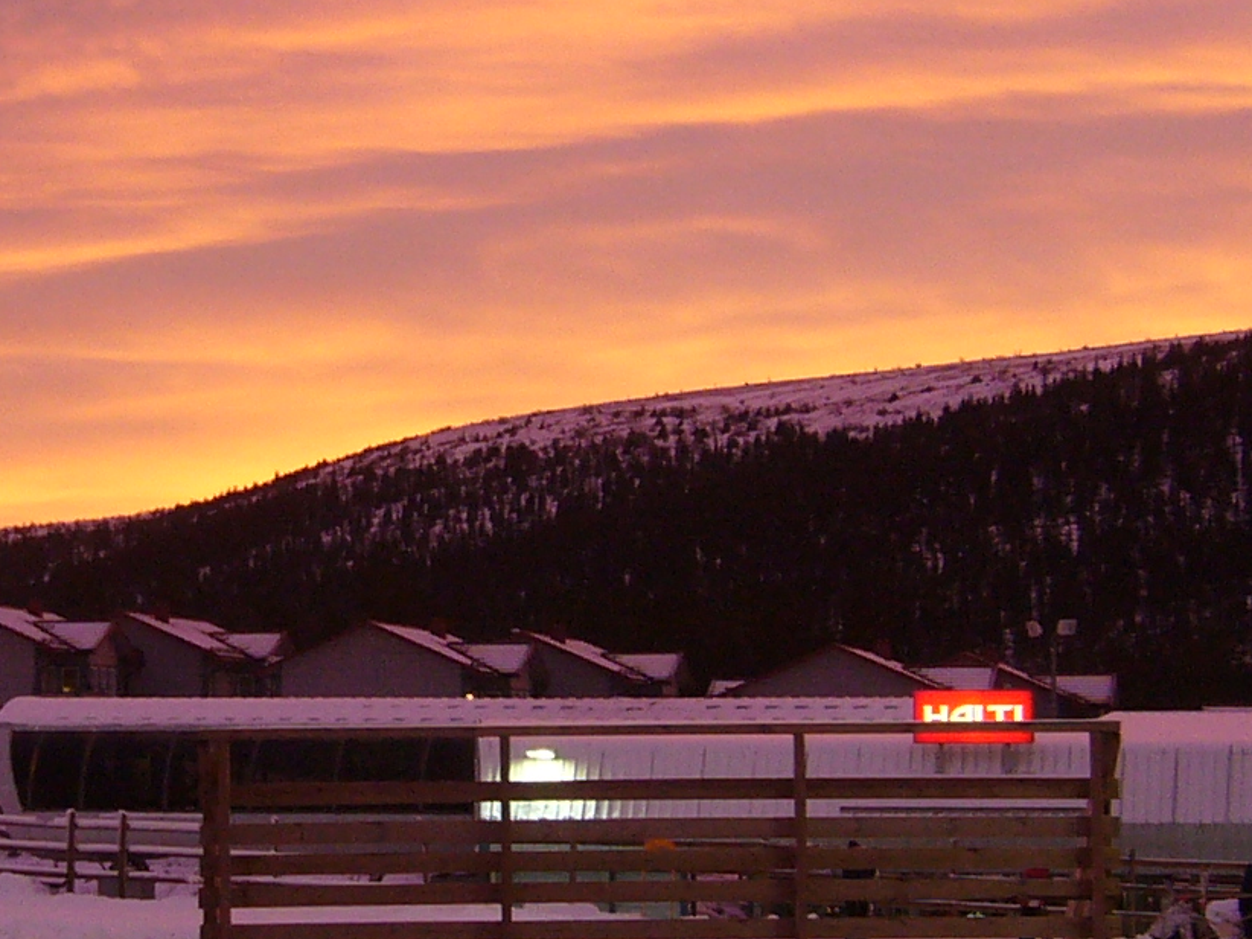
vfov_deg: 13.6
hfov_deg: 18.0
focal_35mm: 109
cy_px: 387
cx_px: 437
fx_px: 3943
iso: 100
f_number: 2.8
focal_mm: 5.8
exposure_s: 1/40
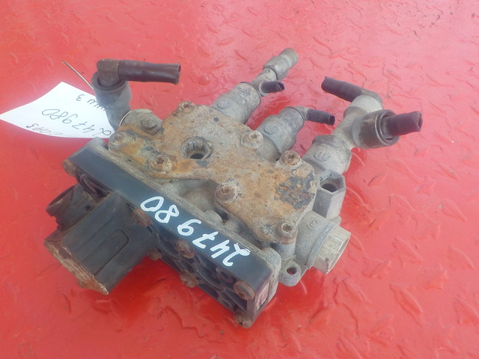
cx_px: 240
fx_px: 415
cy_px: 180
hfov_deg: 60.0
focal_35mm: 30
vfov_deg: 46.8
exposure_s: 1/30
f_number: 3.3
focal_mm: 4.1
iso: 220
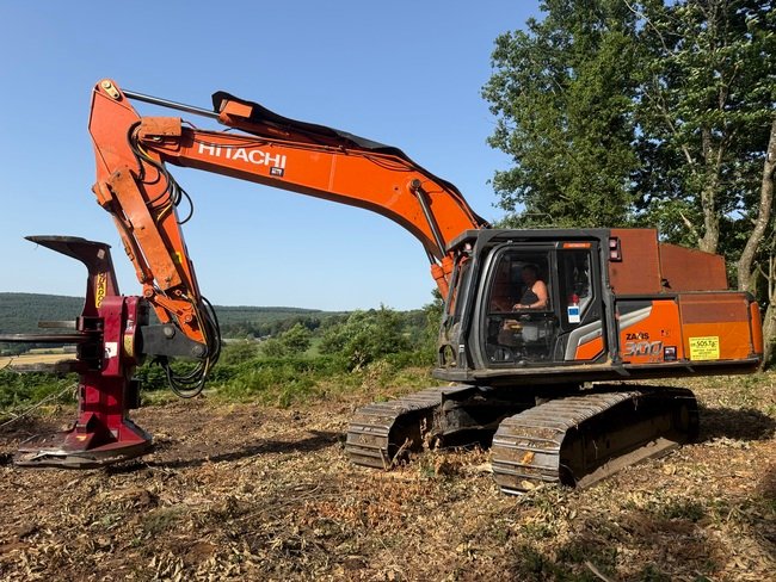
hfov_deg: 71.6
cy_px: 291
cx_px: 388
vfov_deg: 56.8
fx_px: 538
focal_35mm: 24
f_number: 1.78
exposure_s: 1/3584
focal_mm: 6.76
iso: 80
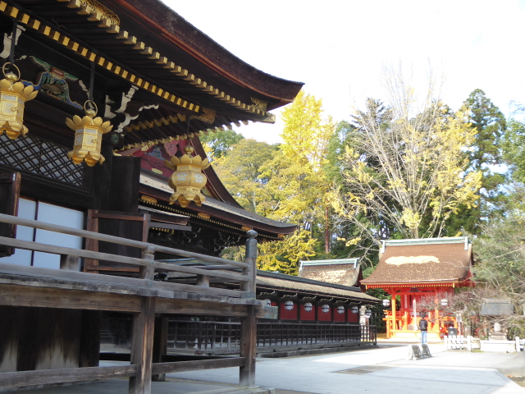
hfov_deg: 44.8
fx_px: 637
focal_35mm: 42
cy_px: 197
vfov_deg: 34.3
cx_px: 262
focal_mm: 7.2
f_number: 3.8
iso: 125
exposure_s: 1/100
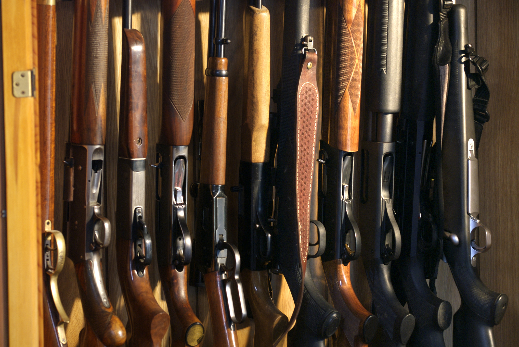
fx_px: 2598
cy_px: 174
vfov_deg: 7.6
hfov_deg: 11.4
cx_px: 260
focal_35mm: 180
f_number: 2.8
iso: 320
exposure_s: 1/30
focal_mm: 120
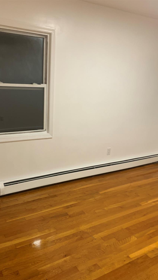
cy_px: 143
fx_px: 216
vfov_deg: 66.1
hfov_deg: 40.0
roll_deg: -3.0
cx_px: 65
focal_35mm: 29
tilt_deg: -15.2
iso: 125
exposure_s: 1/60
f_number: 1.8
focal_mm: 4.25
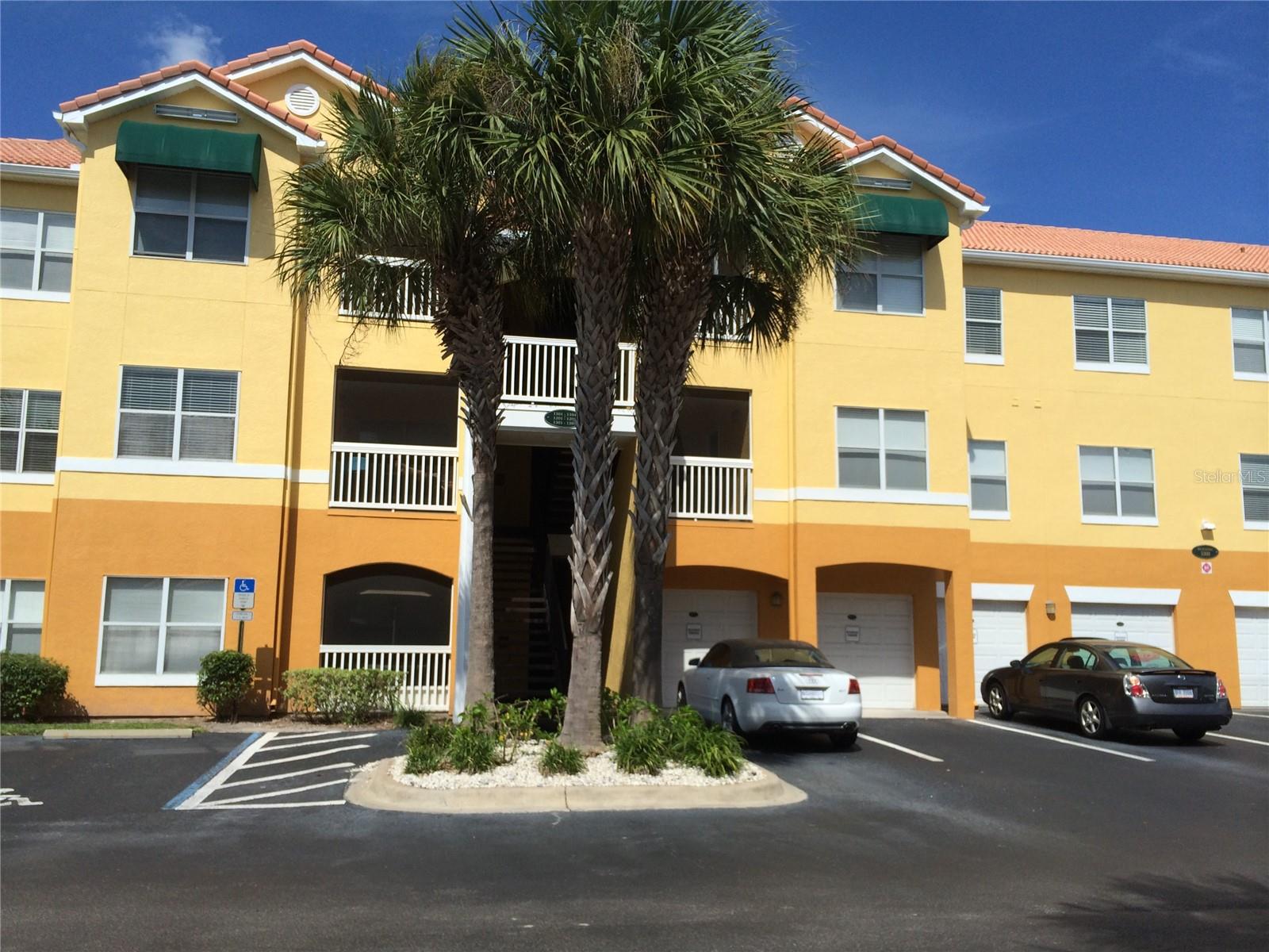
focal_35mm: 30
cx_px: 634
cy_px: 476
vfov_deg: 46.8
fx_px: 1100
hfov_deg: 60.0
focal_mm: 4.12
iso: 40
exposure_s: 1/3425
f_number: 2.2
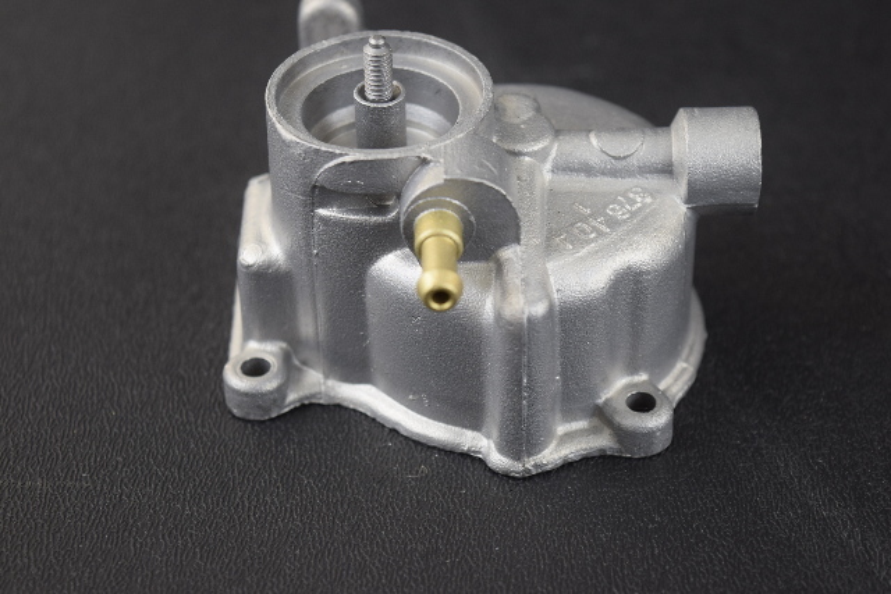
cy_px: 297
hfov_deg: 24.6
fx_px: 2042
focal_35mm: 82
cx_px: 446
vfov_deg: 16.6
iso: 400
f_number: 5.6
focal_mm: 55
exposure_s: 1/125
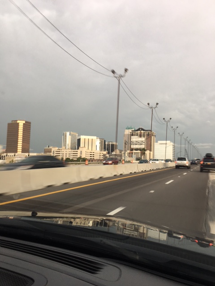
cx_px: 108
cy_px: 143
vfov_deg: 61.7
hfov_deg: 48.2
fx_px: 240
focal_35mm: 29
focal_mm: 4.15
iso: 32
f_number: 2.2
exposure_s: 1/60
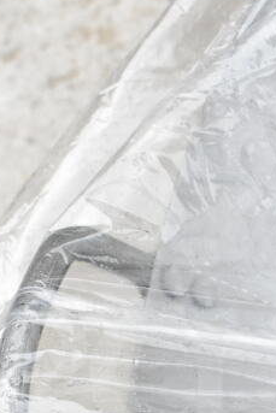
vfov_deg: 22.3
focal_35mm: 88
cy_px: 407
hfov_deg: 15.5
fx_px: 1011
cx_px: 118
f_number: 9
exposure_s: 1/320
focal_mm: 22
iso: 1600
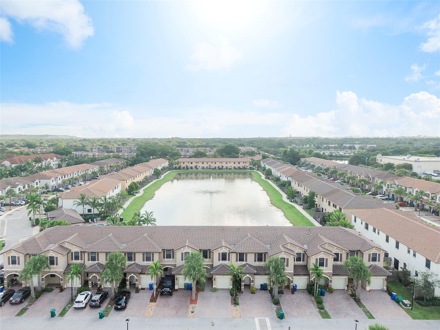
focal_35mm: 24
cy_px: 165
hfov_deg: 71.6
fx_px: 305
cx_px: 220
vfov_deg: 56.8
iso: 100
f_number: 2.8
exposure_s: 1/1250
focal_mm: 4.39
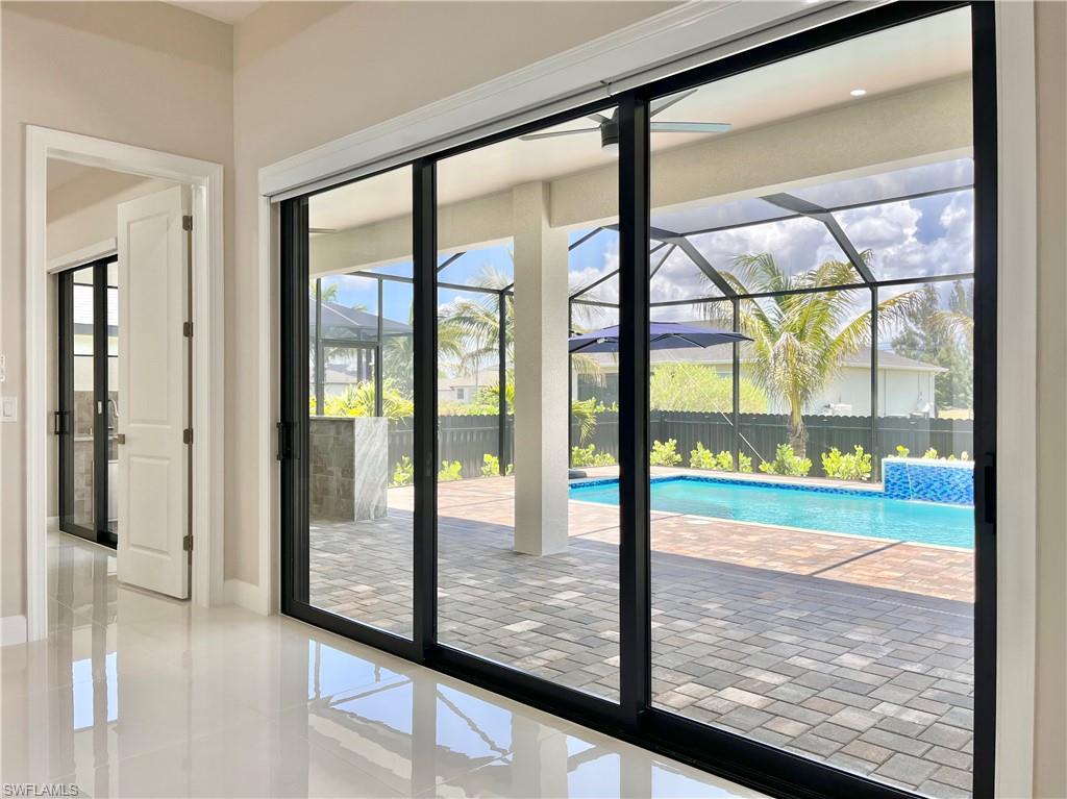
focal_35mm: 26
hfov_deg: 67.3
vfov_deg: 53.0
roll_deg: +0.2
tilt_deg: -1.2
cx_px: 534
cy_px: 400
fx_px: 801
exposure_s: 1/267
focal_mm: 5.1
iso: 40
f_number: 1.6
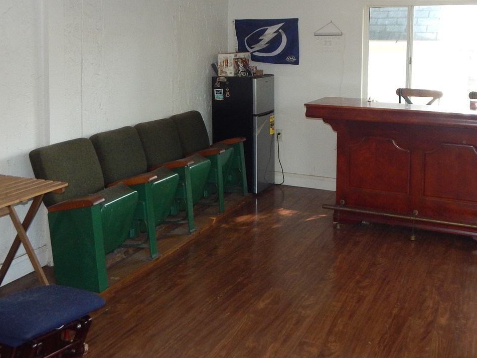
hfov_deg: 49.9
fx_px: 510
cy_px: 81
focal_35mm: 37
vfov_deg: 37.5
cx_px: 282
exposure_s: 1/30
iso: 200
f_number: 3
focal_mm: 4
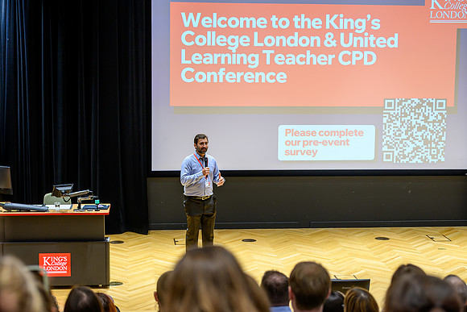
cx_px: 234
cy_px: 156
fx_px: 922
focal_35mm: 71
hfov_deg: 28.4
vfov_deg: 19.2
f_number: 2.2
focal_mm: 47
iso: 280
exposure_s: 1/125
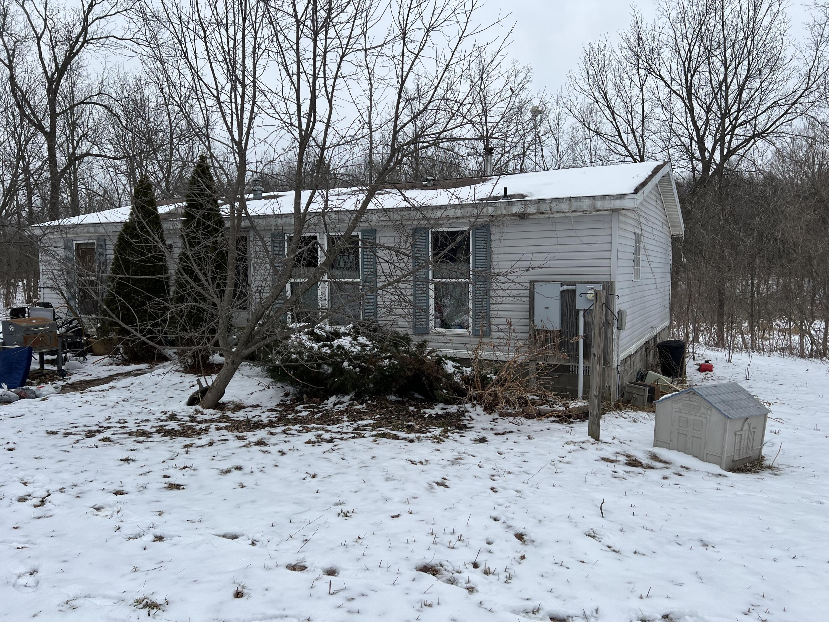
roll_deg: +0.0
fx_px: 623
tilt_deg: -3.8
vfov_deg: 53.1
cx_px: 414
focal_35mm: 26
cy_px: 311
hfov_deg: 67.3
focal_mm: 5.7
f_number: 1.5
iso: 50
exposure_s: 1/2695
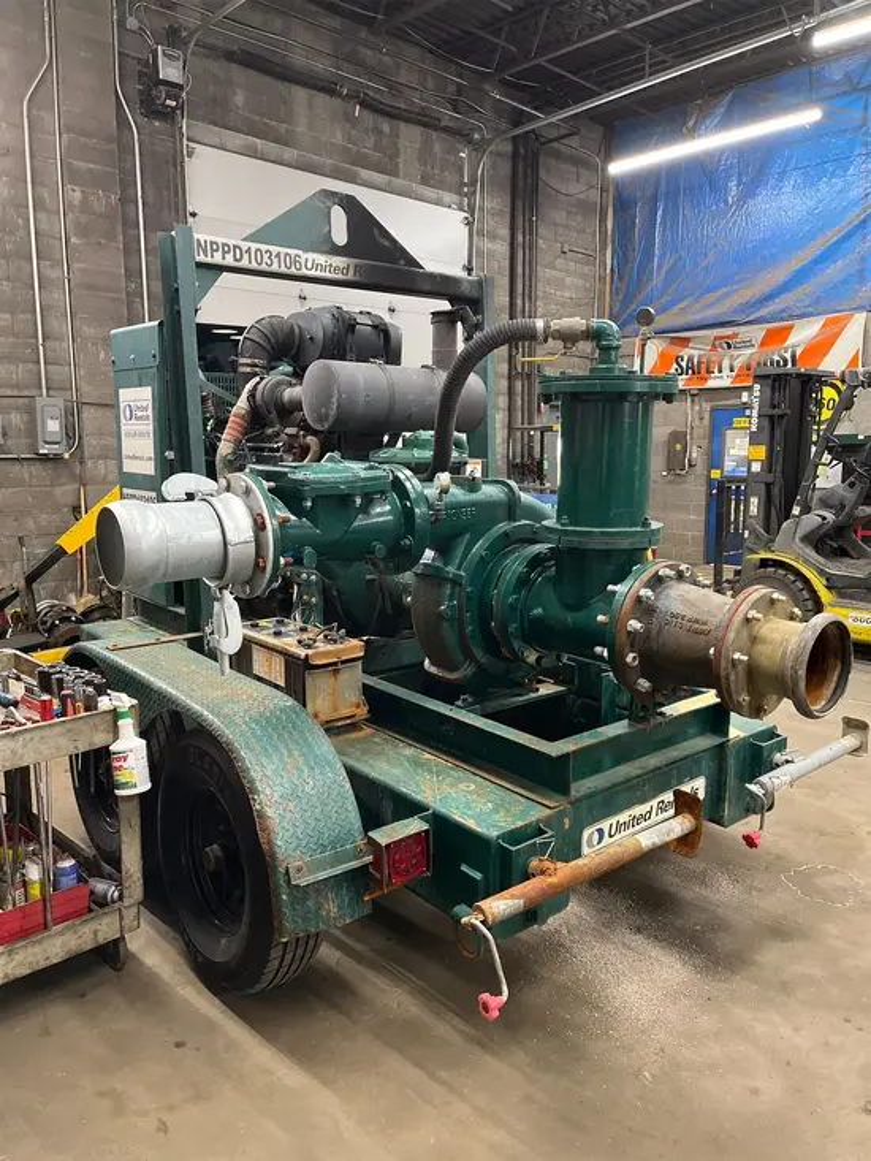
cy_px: 580
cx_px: 436
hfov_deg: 53.1
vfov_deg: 67.3
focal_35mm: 26
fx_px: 872
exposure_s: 1/60
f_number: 1.6
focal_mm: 5.1
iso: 400
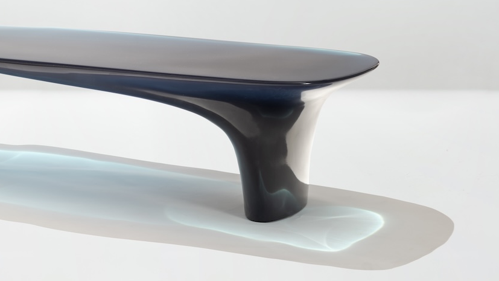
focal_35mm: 95
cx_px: 109
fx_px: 1257
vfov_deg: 12.6
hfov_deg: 22.2
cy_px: 10
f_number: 6.3
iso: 100
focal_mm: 50
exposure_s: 1/100
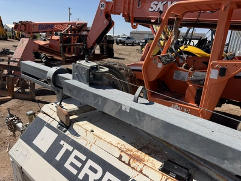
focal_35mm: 24
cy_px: 90
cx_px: 120
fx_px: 167
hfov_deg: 71.6
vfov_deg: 56.8
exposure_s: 1/9091
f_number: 1.78
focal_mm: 6.76
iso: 100
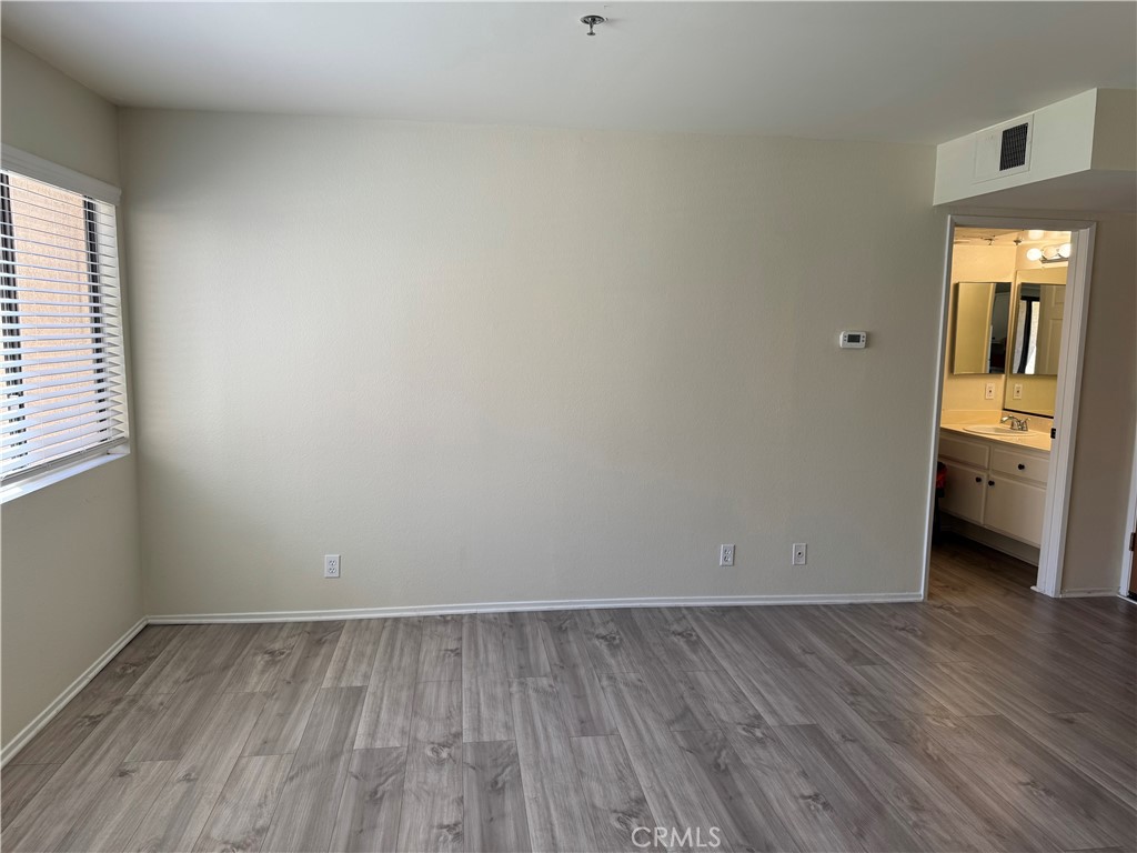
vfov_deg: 56.8
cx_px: 568
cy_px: 426
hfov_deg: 71.6
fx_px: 788
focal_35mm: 24
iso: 64
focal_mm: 6.76
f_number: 1.78
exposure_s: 1/151
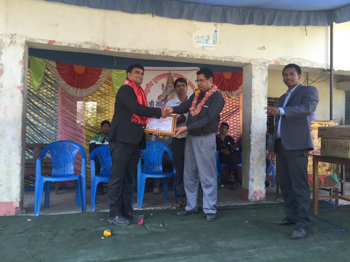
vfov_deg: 48.2
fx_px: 293
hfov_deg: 61.7
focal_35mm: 29
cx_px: 175
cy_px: 131
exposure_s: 1/100
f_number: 2.2
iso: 50
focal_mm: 4.15
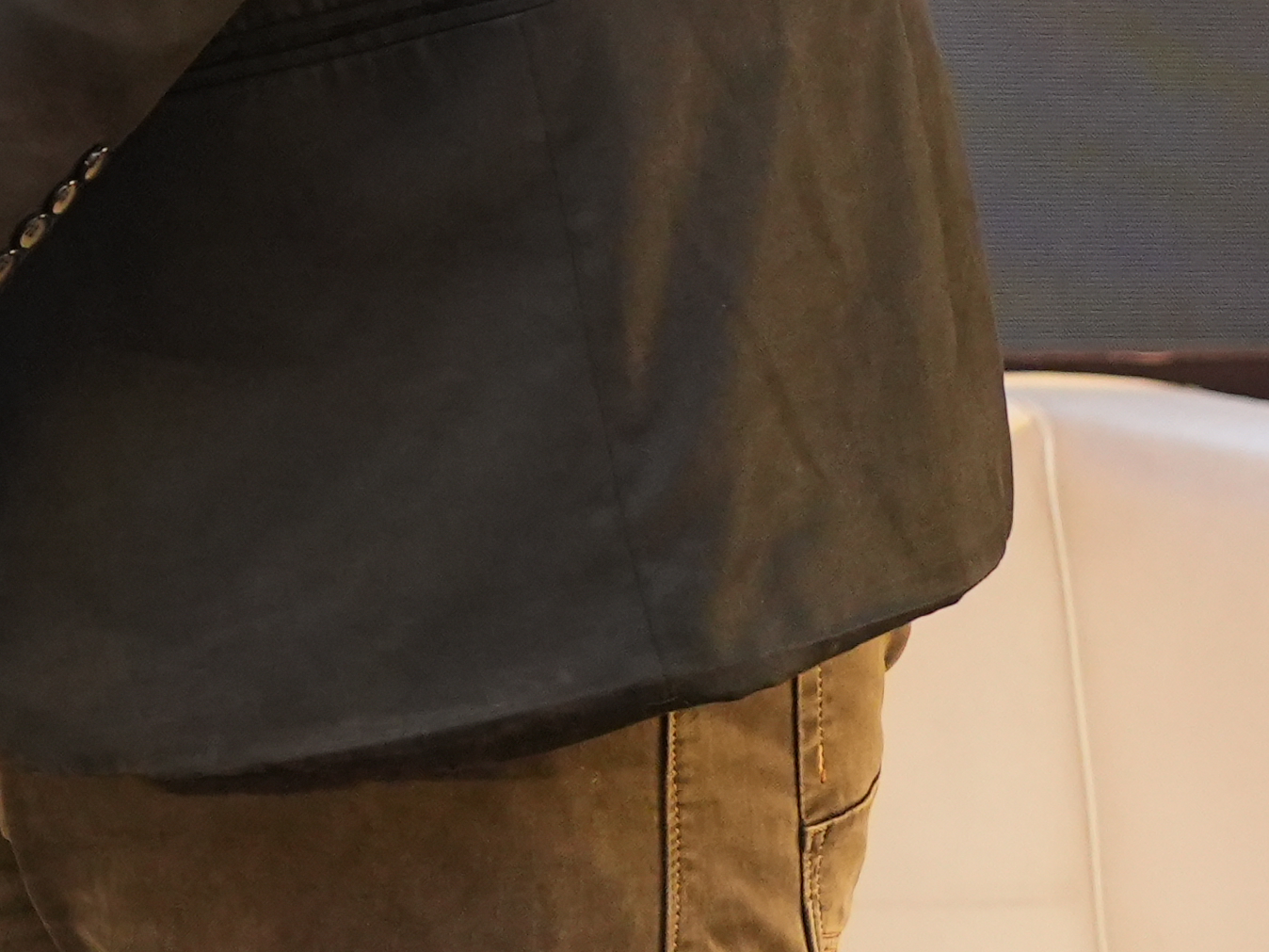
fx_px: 7882
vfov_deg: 6.7
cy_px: -828
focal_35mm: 215
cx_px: -1553
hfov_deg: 8.6
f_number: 4
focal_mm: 43
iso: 2000
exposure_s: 1/160
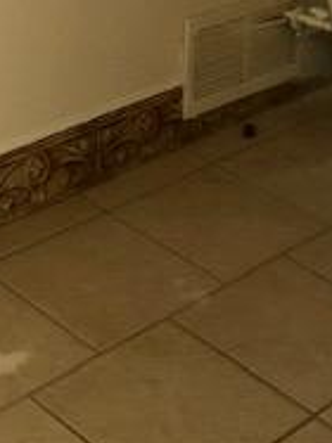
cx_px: 50
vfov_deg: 18.3
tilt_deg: -11.6
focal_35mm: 96
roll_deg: -2.1
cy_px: -211
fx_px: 1229
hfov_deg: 15.3
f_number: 1.8
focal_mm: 3.99
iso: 100
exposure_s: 1/7
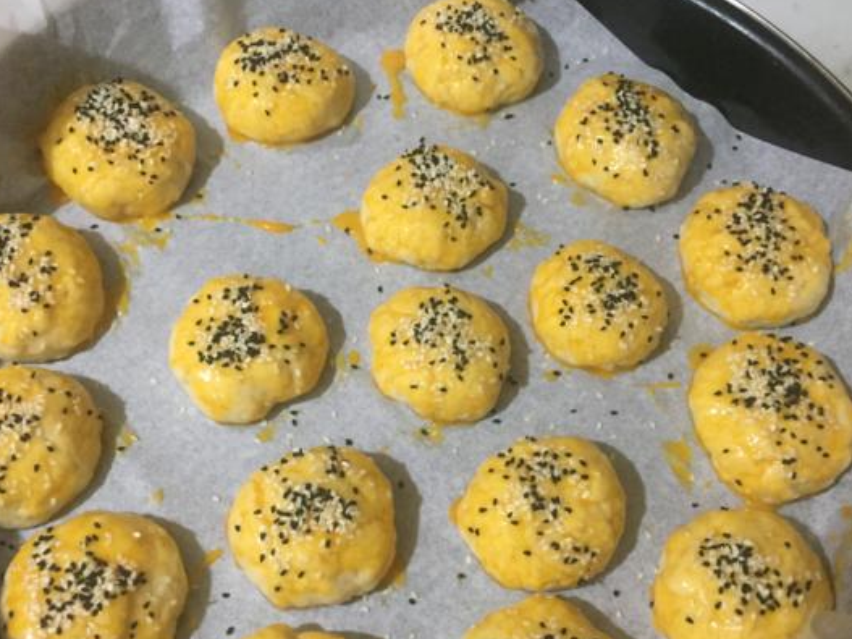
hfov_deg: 49.0
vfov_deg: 37.5
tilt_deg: -63.5
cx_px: 411
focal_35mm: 38
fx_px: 935
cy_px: 400
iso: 320
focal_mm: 4.15
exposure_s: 1/25
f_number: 2.2
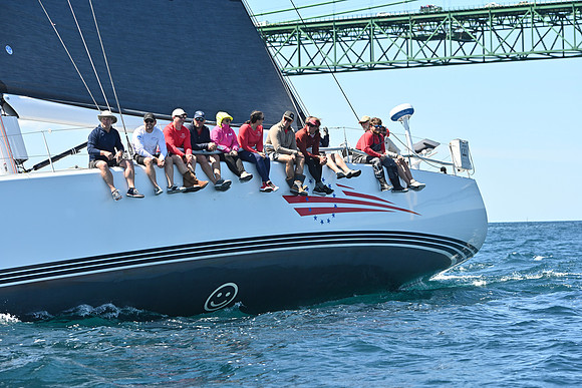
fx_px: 1811
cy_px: 194
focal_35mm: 112
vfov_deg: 12.2
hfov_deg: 18.3
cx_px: 291
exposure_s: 1/1000
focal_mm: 112
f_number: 5.6
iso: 320
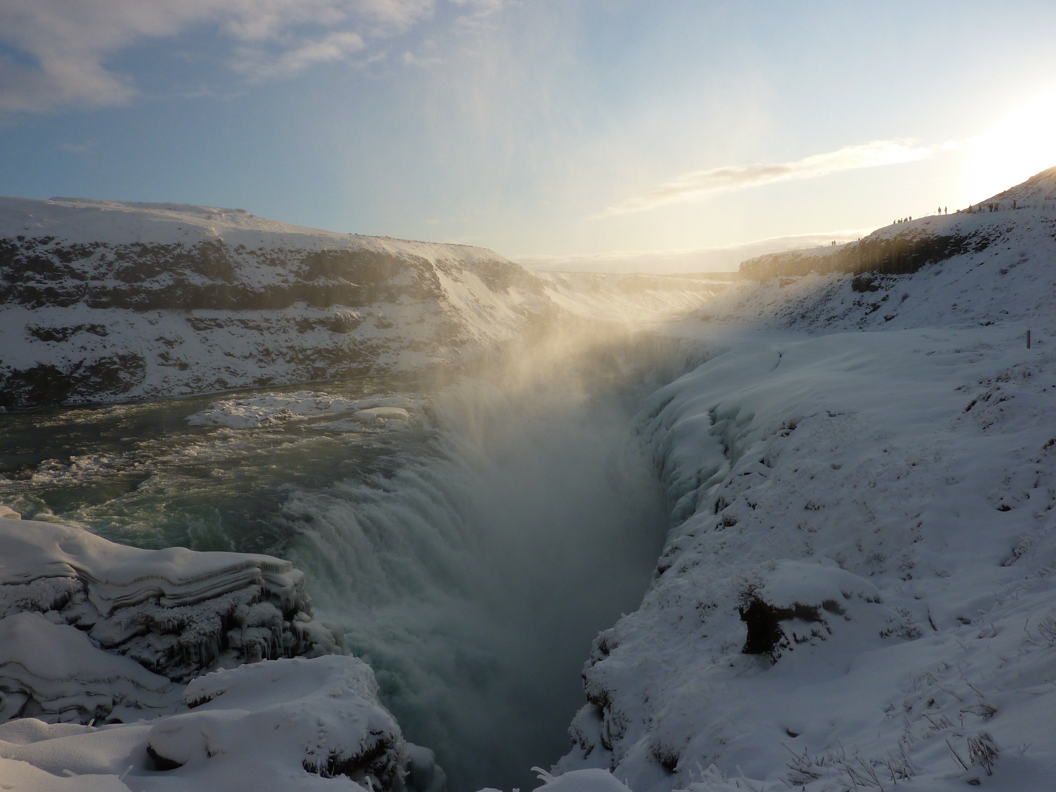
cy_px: 396
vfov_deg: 54.9
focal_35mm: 25
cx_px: 528
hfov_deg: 69.4
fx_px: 763
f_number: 5.6
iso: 80
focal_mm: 4.1
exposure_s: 1/500
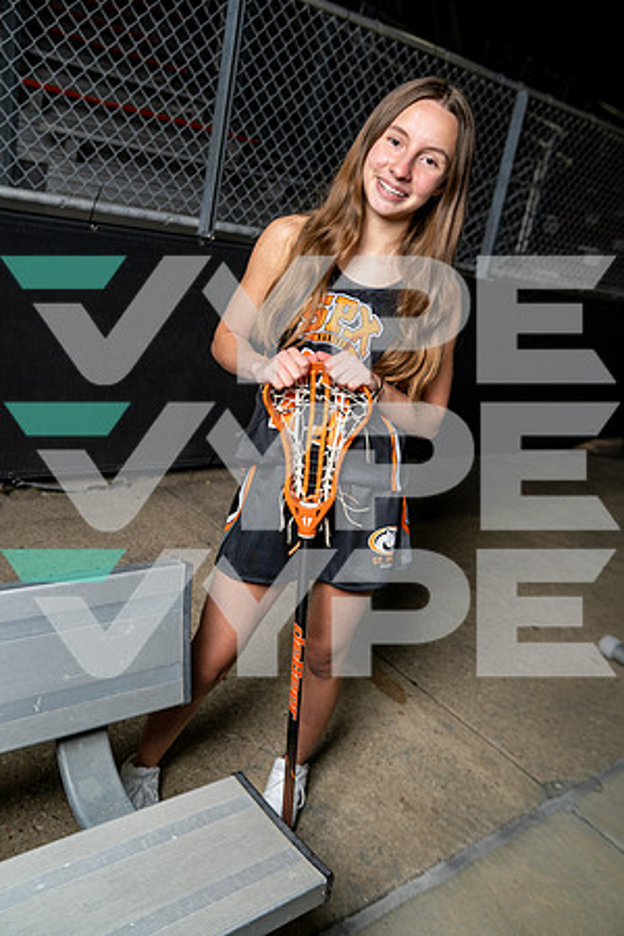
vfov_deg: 61.9
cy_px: 468
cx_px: 312
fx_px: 780
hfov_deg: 43.6
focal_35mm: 30
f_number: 4
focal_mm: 30
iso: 125
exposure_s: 1/250
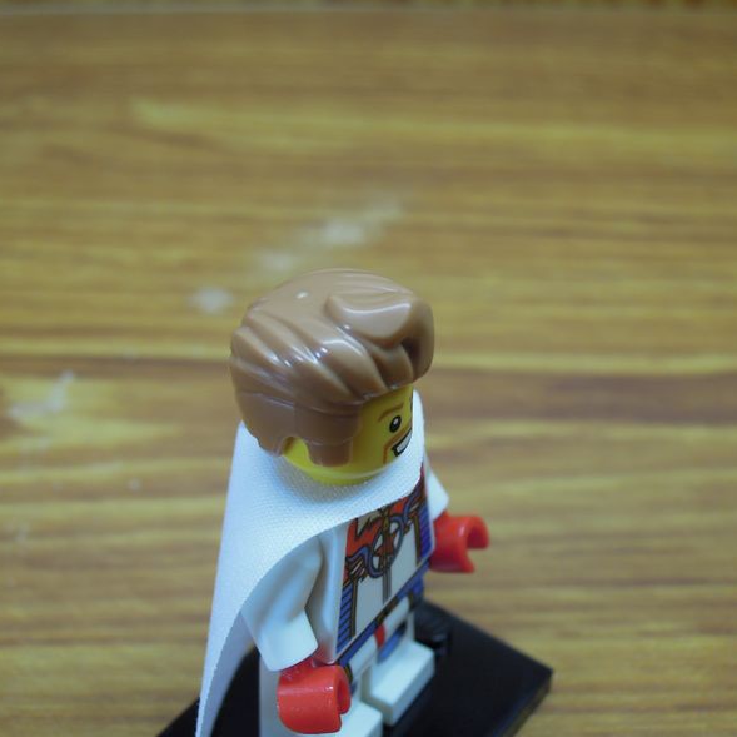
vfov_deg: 31.6
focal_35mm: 54
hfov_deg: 31.6
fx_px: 1301
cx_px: 333
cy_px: 372
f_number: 3.1
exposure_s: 1/30
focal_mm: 8.1
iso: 160
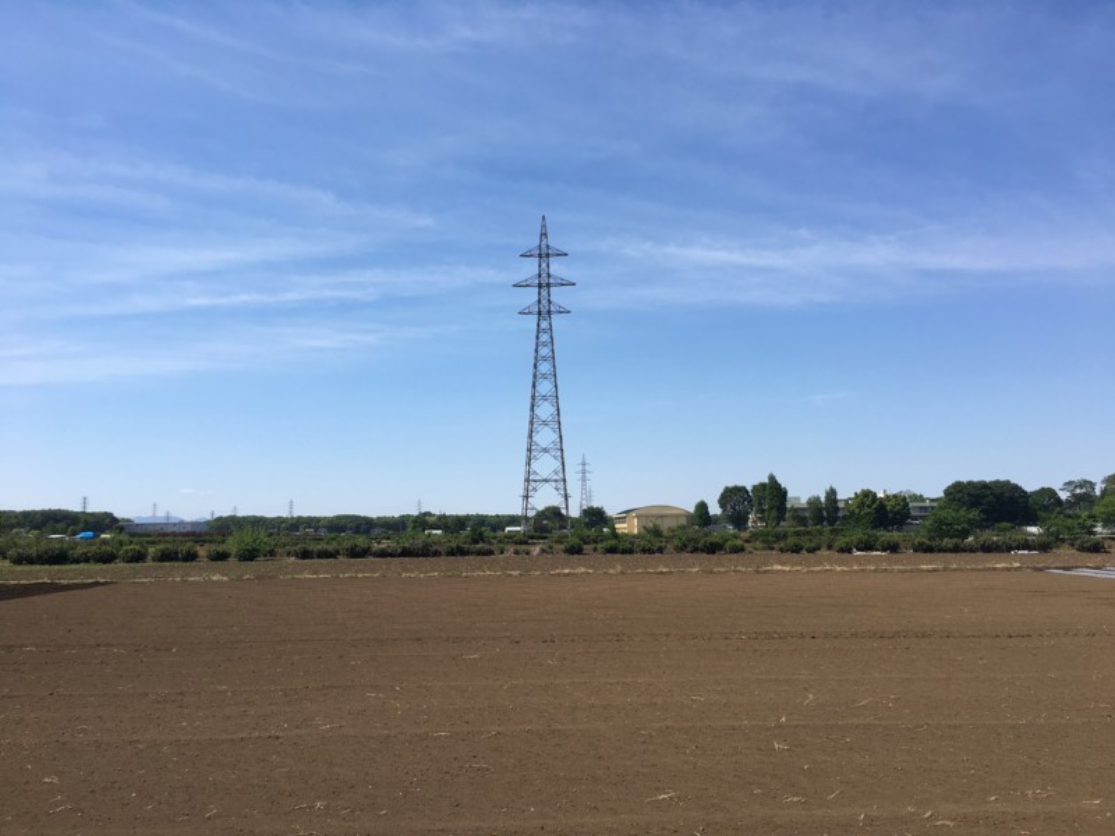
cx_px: 558
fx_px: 934
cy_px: 418
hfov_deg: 61.7
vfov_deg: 48.2
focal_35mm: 29
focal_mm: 4.15
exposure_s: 1/1923
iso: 25
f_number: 2.2
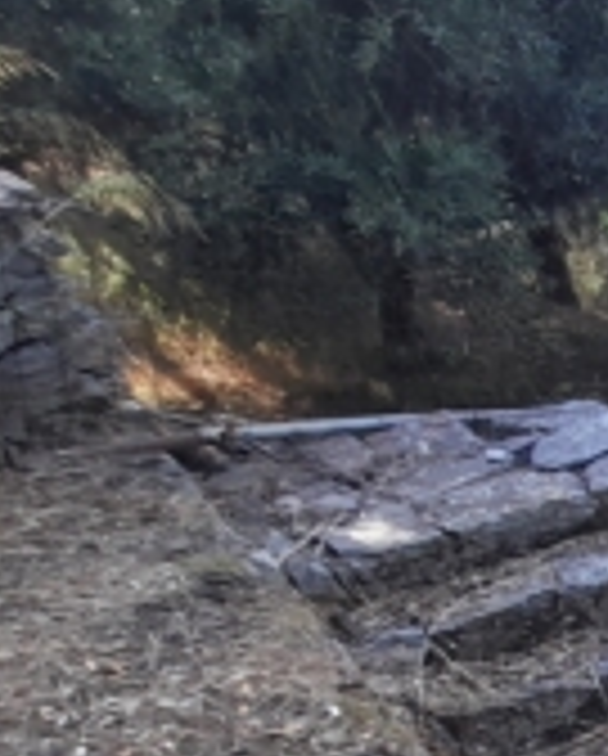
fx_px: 987
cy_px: 828
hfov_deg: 20.3
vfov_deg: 35.8
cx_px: 1166
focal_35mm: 44
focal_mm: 1.42
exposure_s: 1/100
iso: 40
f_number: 2.2
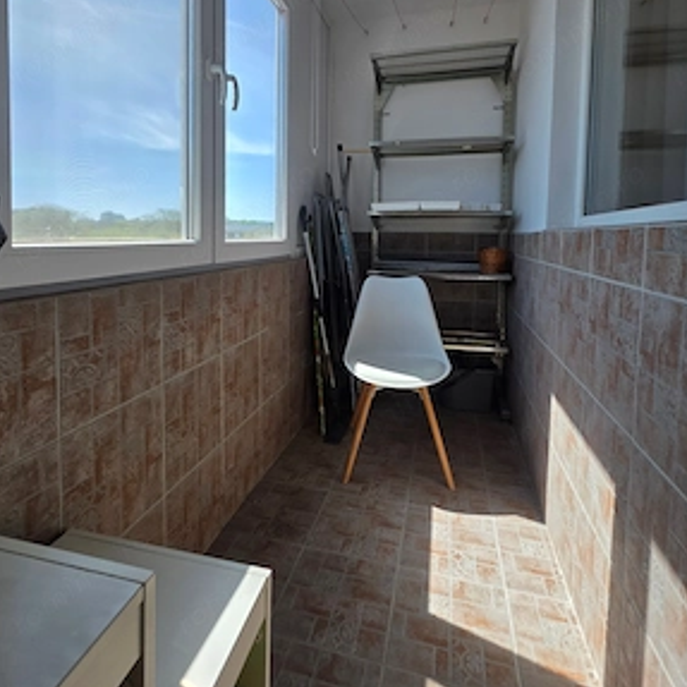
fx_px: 359
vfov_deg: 85.6
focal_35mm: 16
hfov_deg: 87.4
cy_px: 254
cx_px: 333
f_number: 1.9
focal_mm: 2.2
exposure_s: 1/246
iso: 40
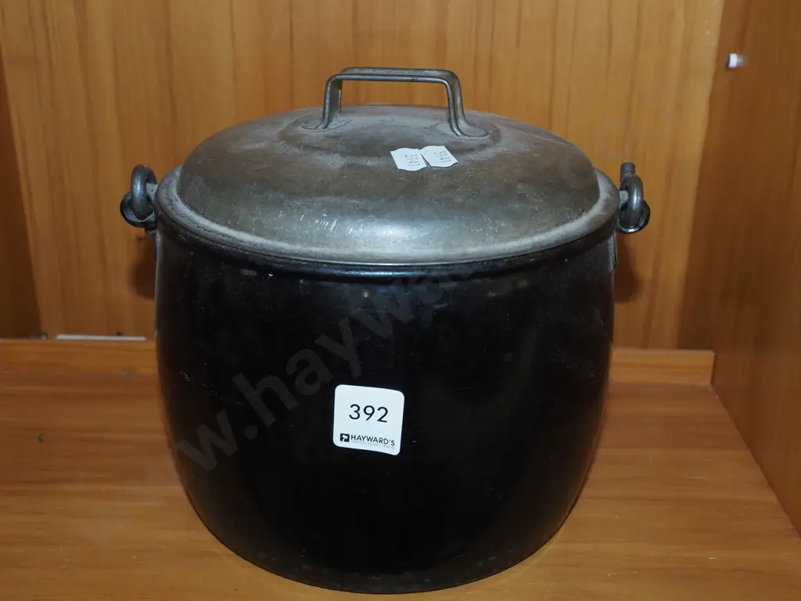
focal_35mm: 42
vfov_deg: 34.3
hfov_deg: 44.8
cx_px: 400
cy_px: 300
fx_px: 972
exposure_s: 1/60
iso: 1250
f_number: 5.6
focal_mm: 21
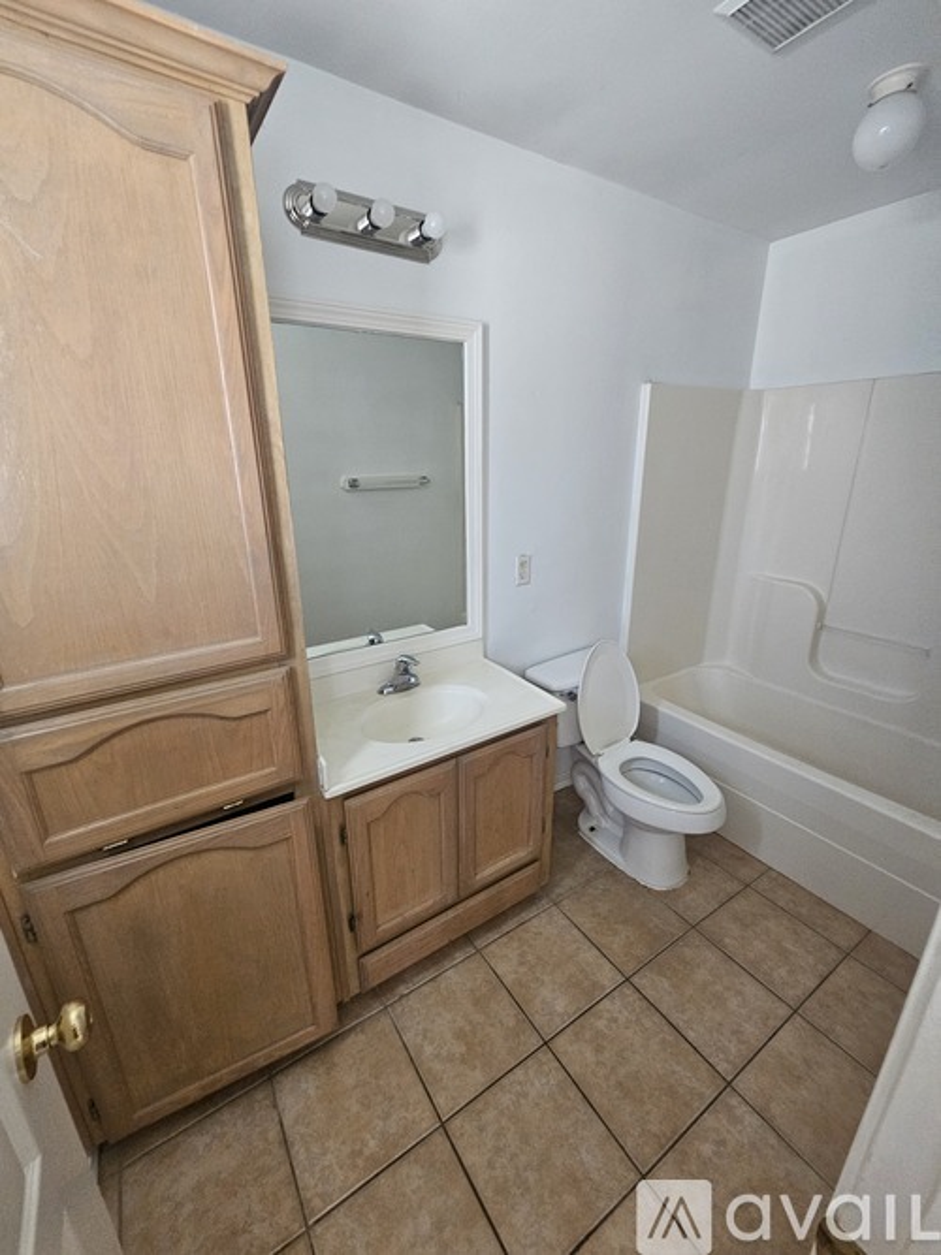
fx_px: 471
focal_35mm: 13
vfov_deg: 106.2
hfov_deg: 89.9
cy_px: 628
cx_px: 470
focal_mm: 2.2
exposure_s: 1/30
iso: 400
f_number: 2.2
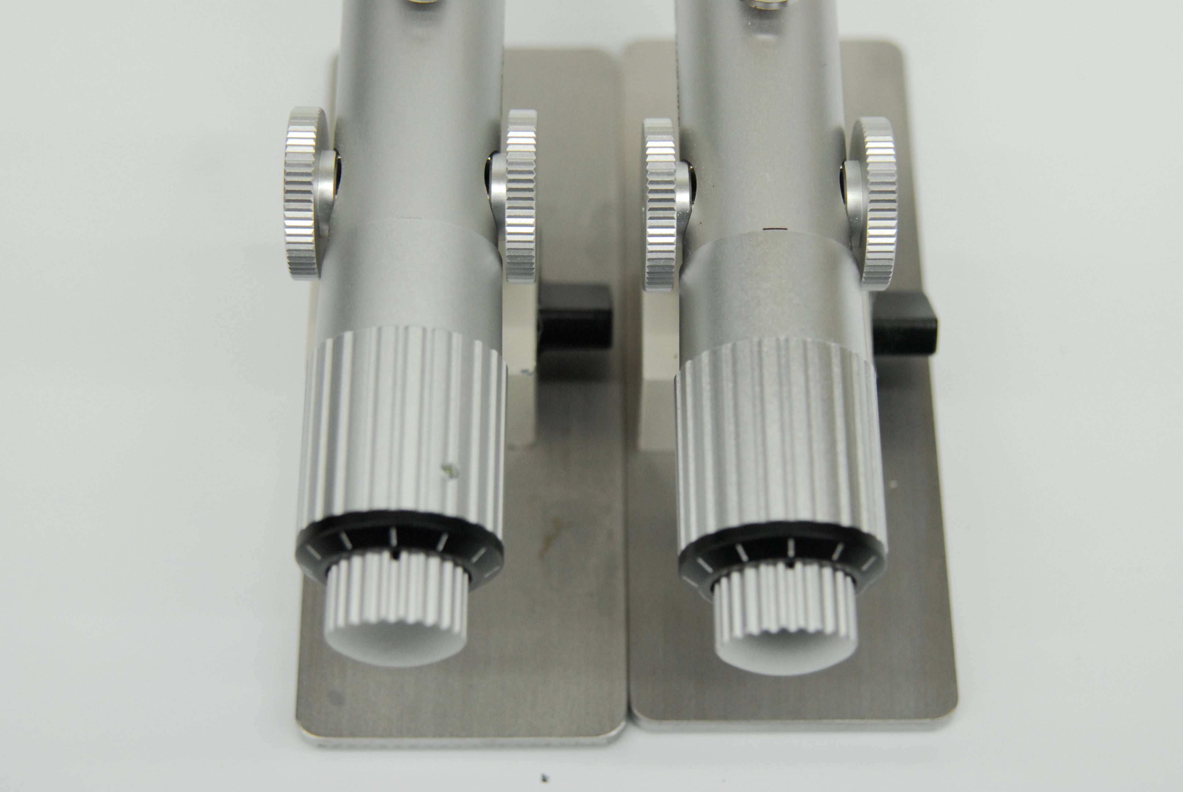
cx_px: 592
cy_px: 396
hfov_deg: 28.0
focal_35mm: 72
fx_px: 2369
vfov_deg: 19.0
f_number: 3.5
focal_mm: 48
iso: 800
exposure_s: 1/160
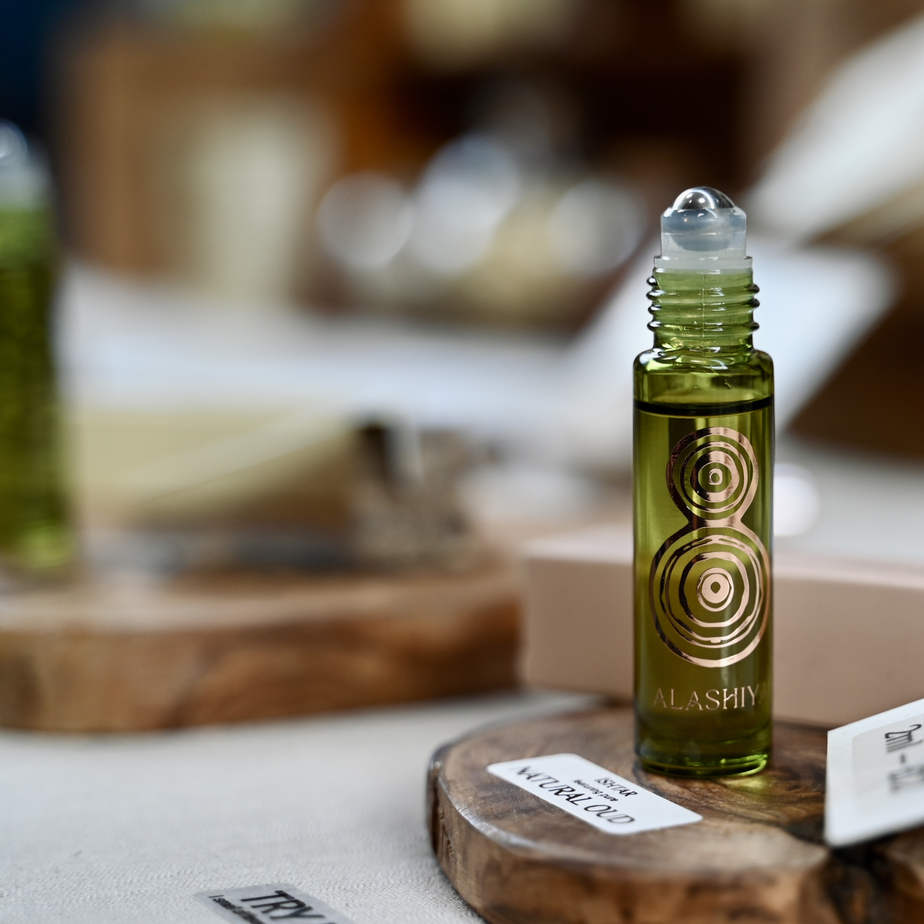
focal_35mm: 75
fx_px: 2265
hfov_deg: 22.8
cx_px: 701
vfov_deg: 23.1
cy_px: 488
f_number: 2.8
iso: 320
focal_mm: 53
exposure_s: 1/250
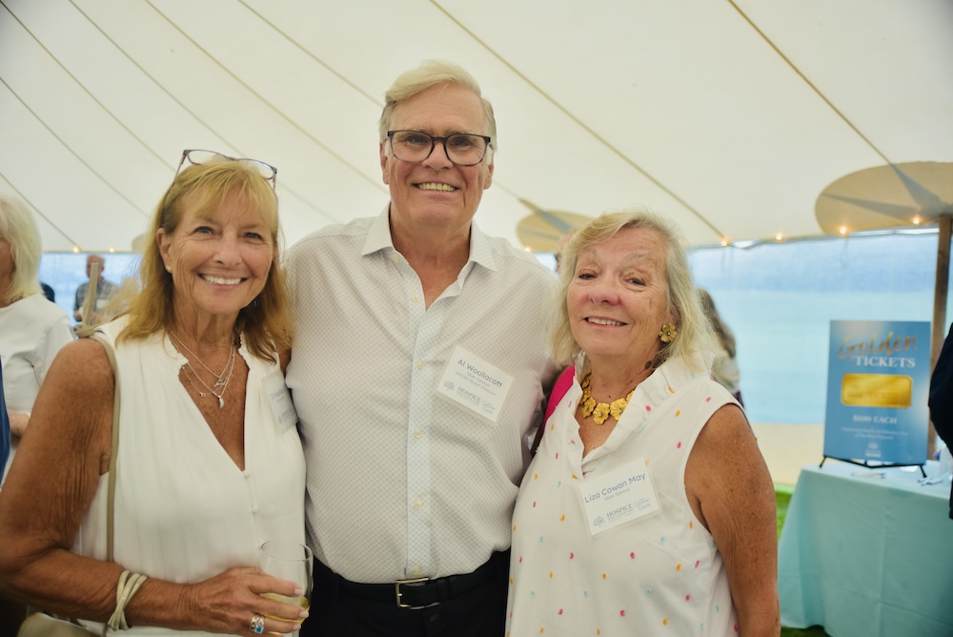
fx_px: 2781
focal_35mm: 105
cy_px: 318
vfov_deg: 13.1
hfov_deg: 19.4
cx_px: 476
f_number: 4.5
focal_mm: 105
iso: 560
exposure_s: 1/250
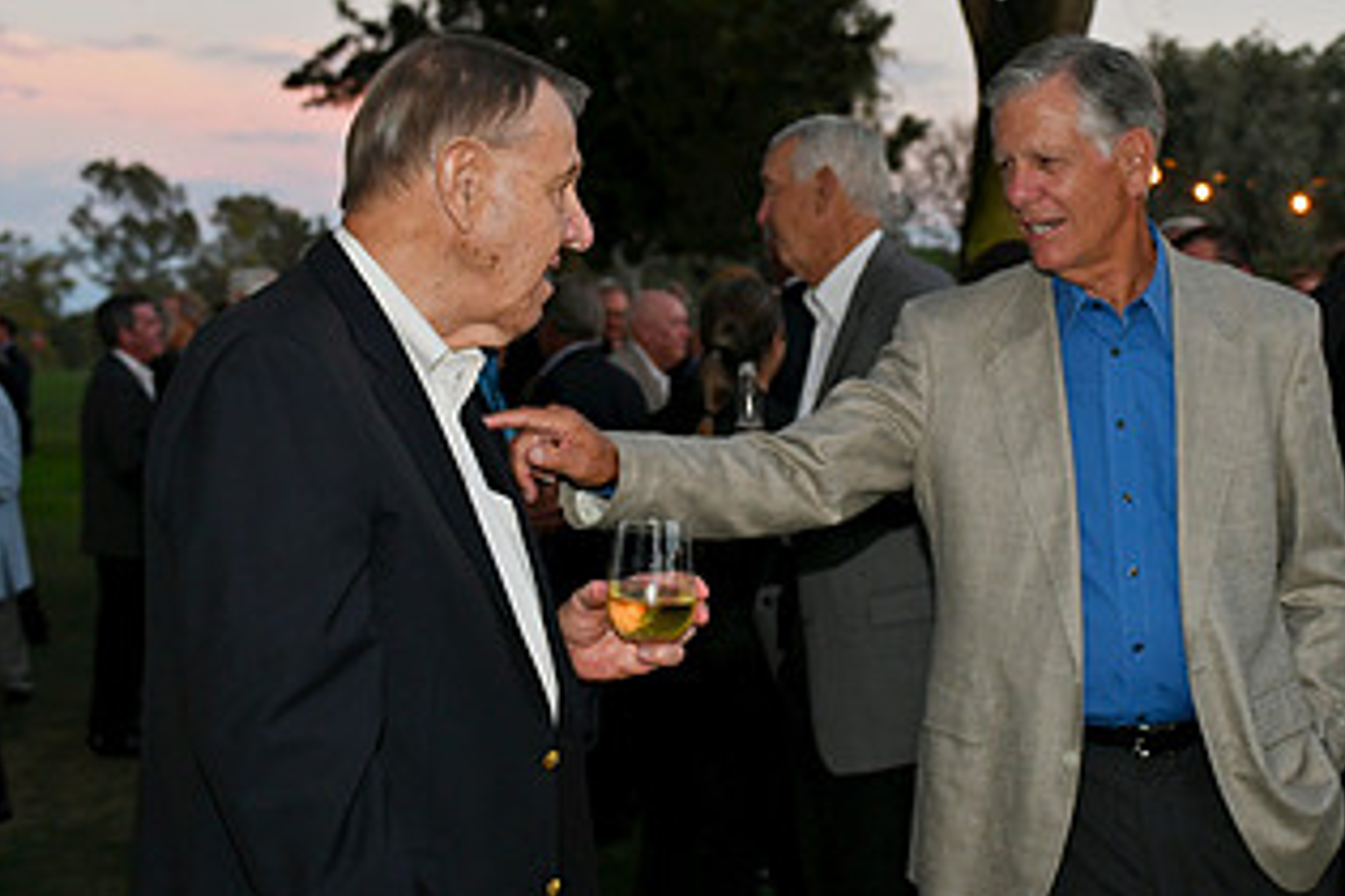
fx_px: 2129
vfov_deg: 23.8
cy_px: 450
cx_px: 914
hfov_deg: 34.7
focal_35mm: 57
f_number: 3.5
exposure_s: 1/125
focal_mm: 31
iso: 1000
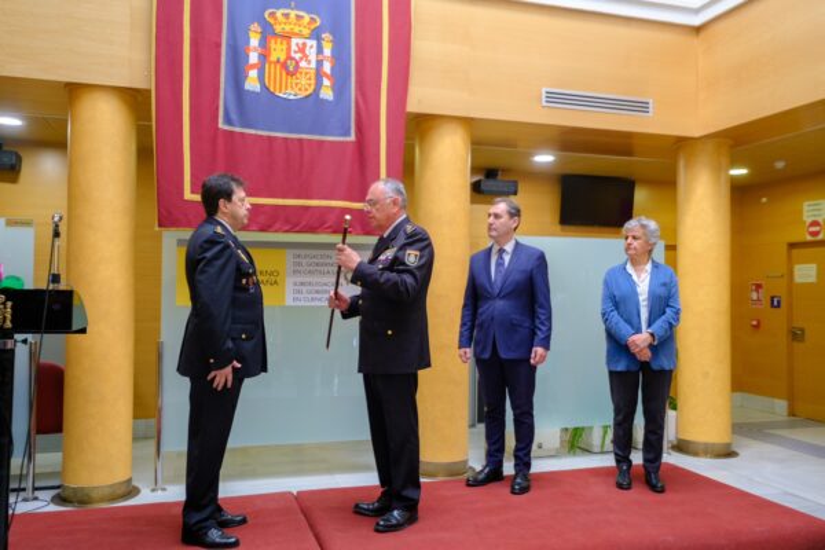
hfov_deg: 63.7
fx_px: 665
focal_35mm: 29
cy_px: 275
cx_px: 412
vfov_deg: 45.0
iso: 1600
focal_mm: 19.1
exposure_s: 1/80
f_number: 4
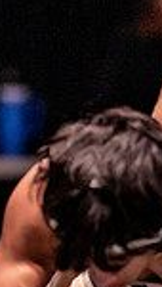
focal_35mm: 679
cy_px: 332
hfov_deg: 1.8
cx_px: 68
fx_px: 5156
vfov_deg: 3.2
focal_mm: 135
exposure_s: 1/800
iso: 2000
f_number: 1.8
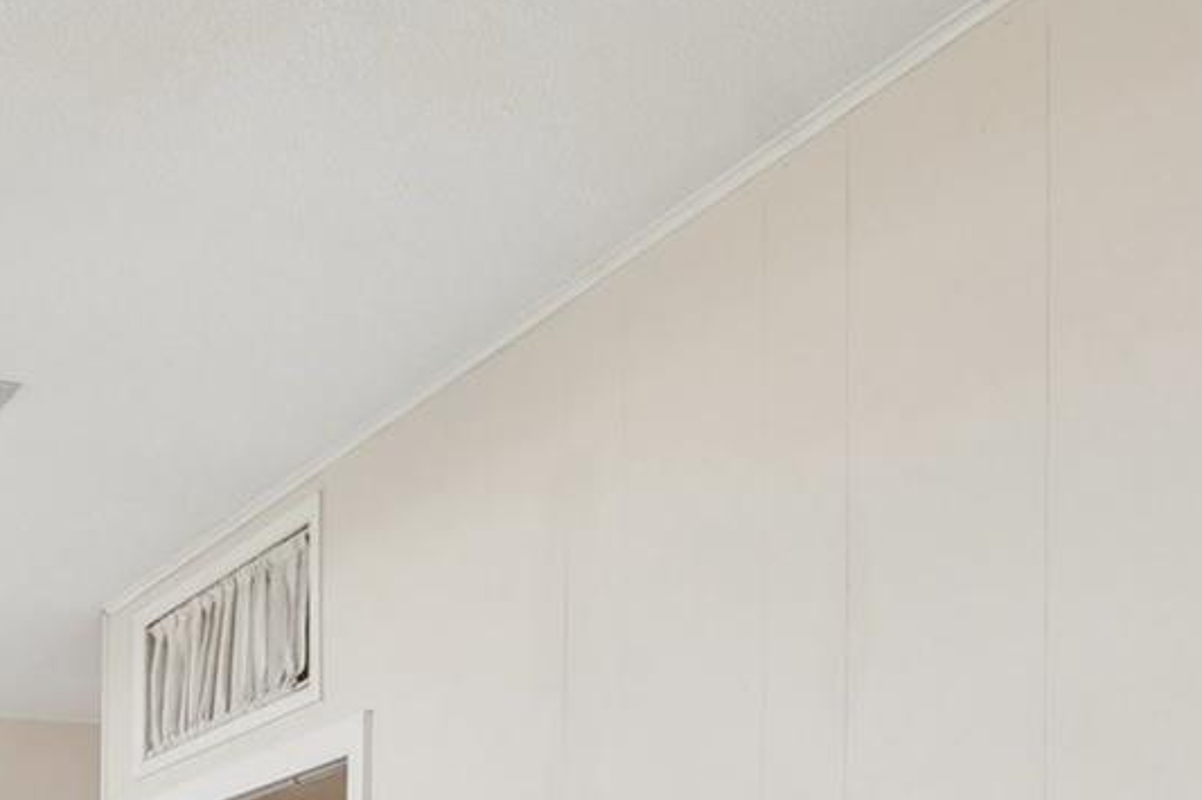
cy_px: 1118
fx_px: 1502
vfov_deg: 24.7
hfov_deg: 33.9
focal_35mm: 45
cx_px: -291
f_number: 8
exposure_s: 1/10
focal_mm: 15
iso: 400
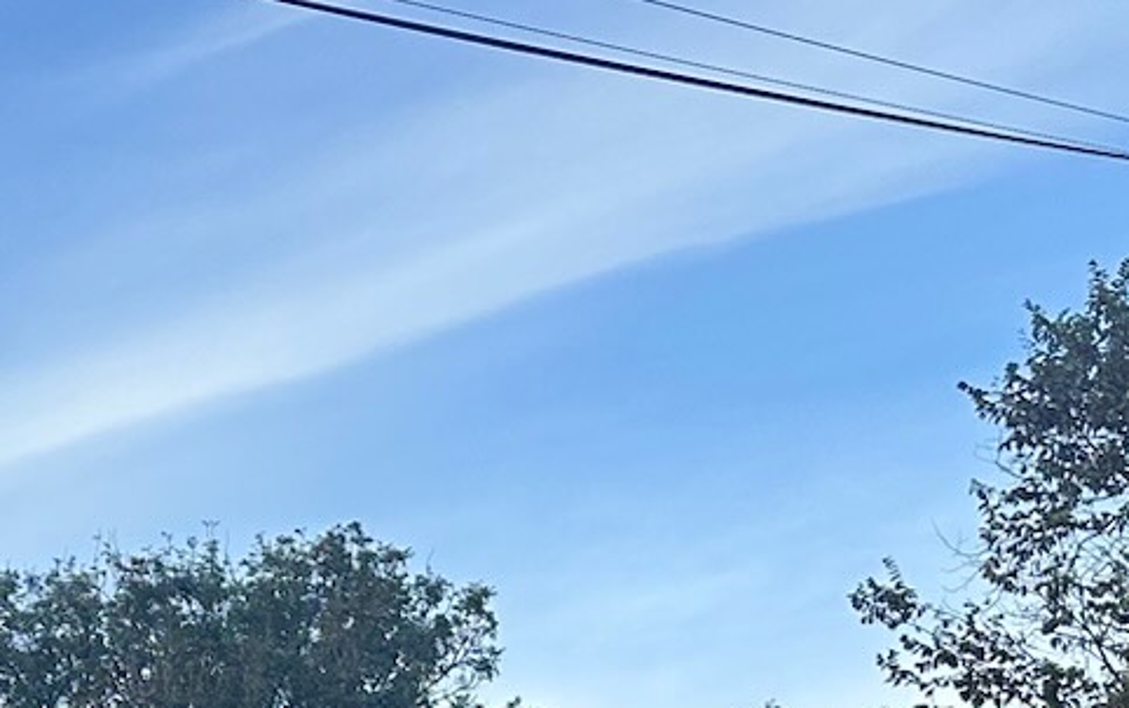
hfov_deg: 18.5
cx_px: -112
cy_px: 1228
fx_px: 3325
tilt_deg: +1.9
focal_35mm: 108
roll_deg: -4.9
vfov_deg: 11.4
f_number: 1.78
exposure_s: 1/1812
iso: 80
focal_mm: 6.86
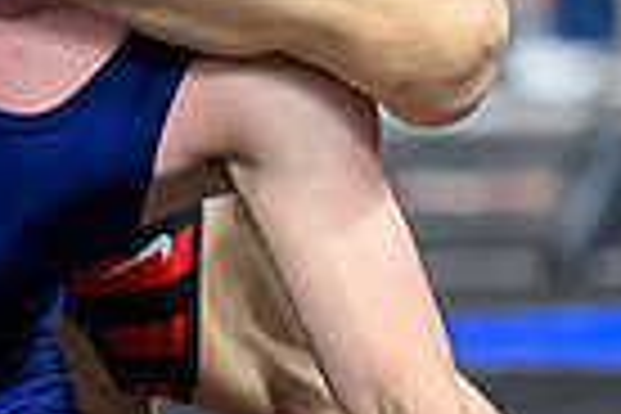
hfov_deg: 2.7
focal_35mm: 770
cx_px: -79
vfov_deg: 1.8
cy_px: 347
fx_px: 13281
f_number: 2.8
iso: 3200
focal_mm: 120
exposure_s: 1/640
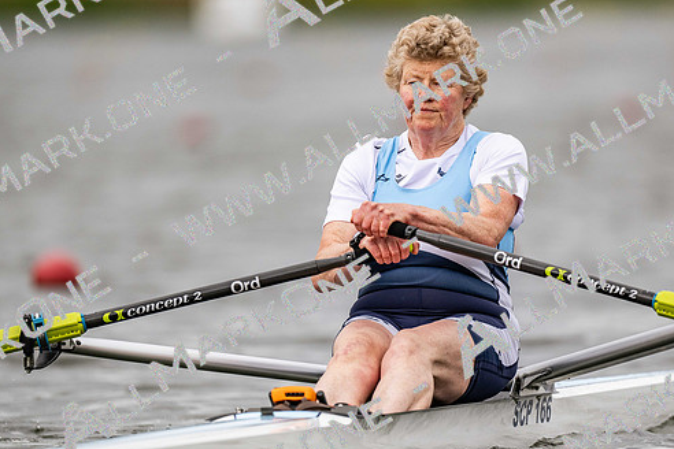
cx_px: 340
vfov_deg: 1.9
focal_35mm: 708
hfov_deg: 2.9
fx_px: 13254
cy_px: 250
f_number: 4
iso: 640
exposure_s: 1/2500
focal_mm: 600
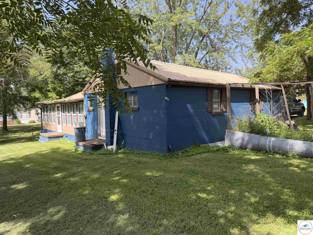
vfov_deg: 56.8
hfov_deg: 71.6
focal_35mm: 24
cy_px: 118
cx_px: 156
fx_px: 217
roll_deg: +0.2
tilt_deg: -2.7
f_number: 1.78
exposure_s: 1/1292
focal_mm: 6.76
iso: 100
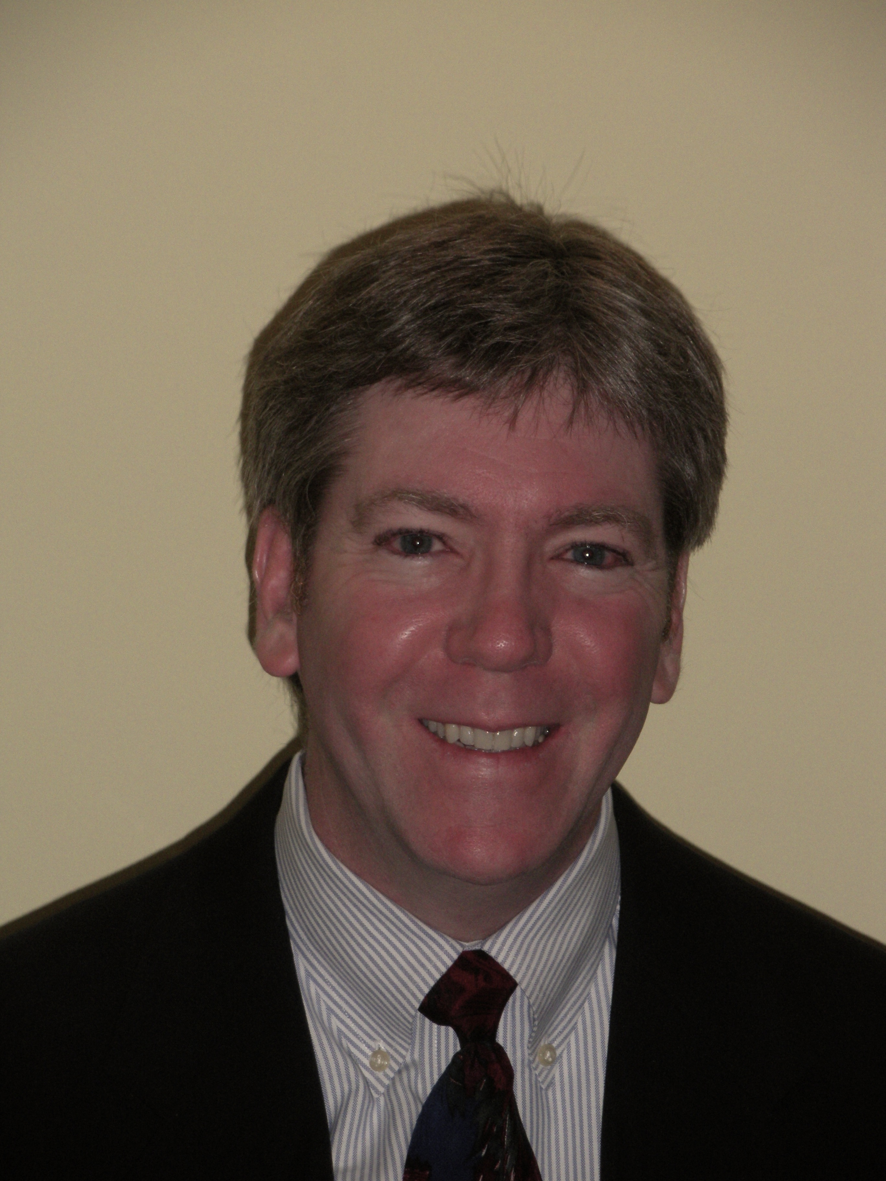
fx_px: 5085
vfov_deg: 13.3
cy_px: 590
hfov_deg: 10.0
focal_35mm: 149
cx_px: 443
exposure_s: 1/125
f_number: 5.4
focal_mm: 26
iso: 227
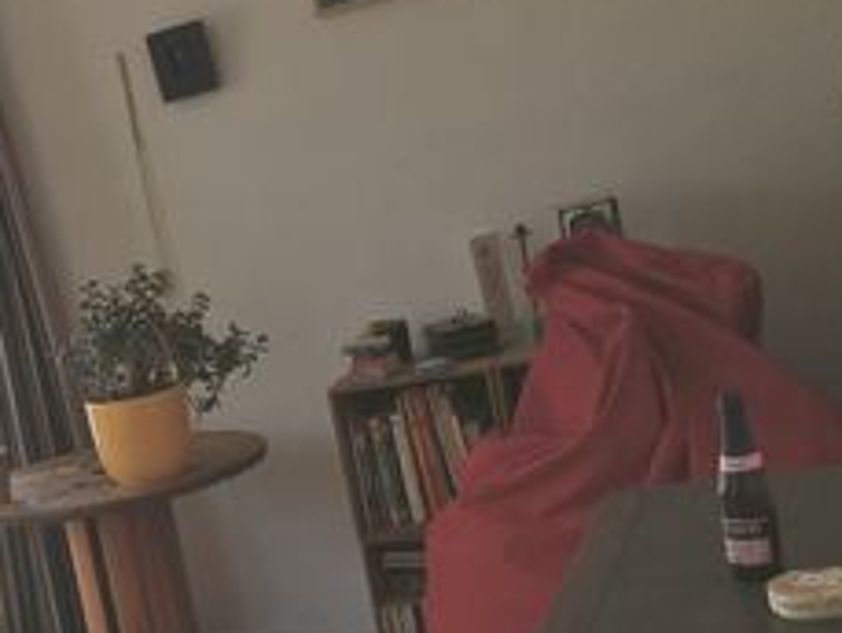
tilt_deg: -7.3
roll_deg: +13.9
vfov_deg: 19.3
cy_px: 478
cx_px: -158
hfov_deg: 23.5
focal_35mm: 76
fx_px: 1850
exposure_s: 1/153
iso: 25
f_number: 2.2
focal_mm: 4.15
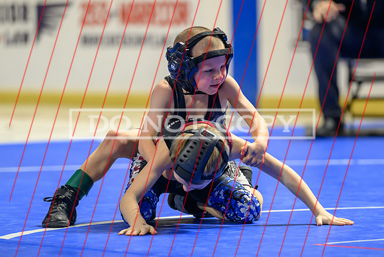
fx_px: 2983
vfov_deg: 4.9
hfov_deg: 7.4
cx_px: 202
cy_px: 145
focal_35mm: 280
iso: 2500
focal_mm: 200
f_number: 2.8
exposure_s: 1/640
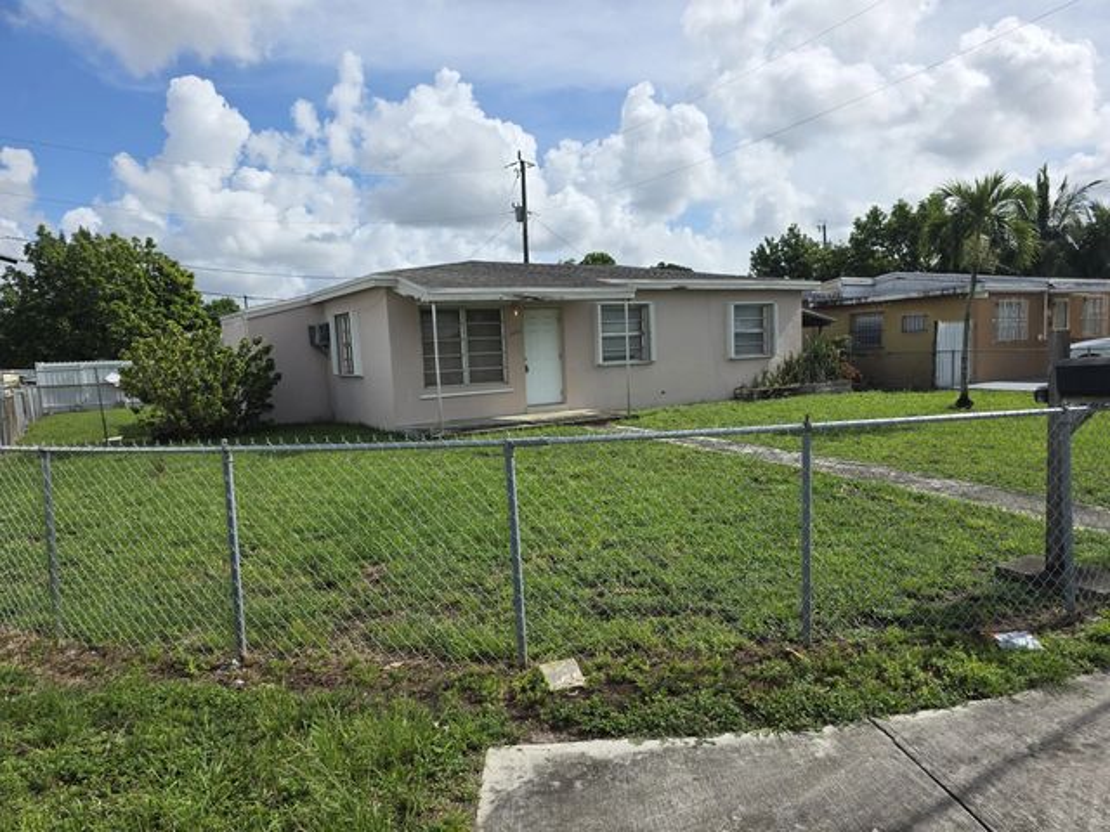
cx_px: 555
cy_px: 416
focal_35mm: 23
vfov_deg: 58.9
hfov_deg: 73.9
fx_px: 738
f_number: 1.7
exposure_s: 1/7626
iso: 80
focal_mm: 6.3
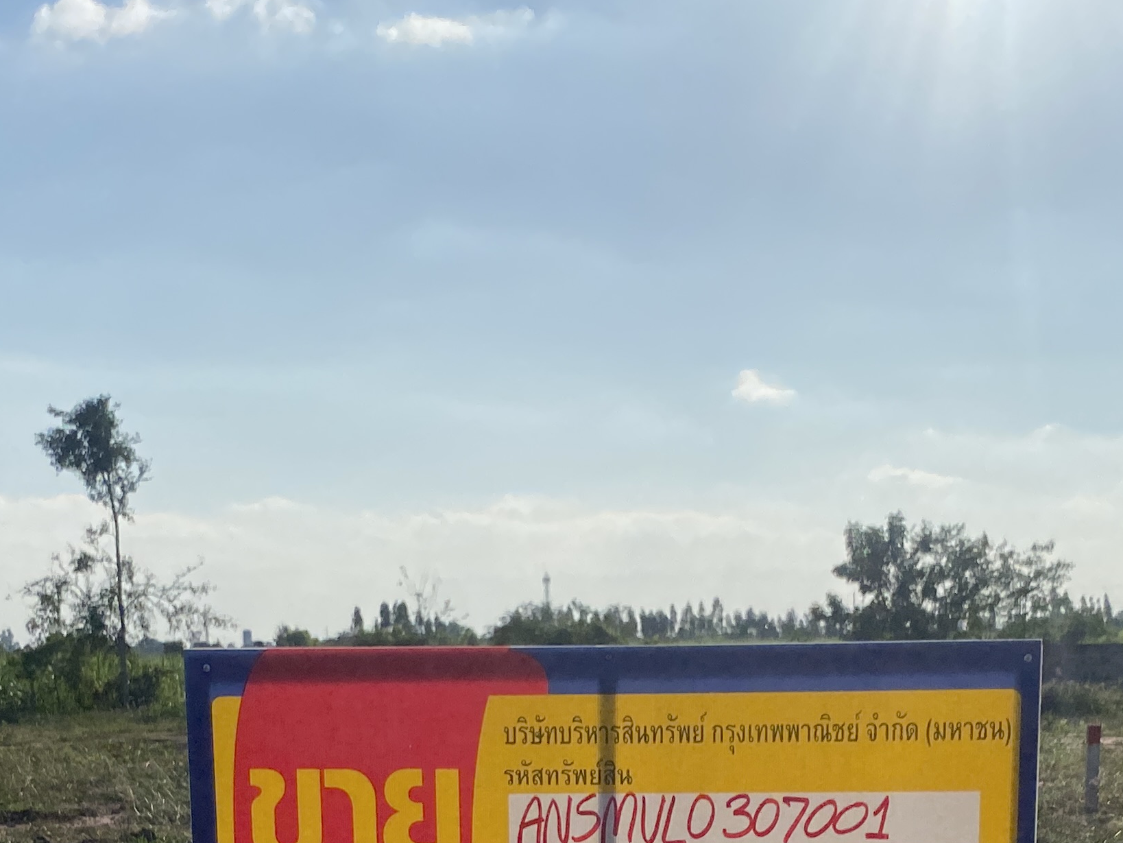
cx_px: 551
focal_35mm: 64
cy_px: 998
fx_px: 2077
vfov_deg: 21.4
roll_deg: +1.8
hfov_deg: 30.3
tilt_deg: -9.1
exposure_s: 1/8850
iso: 32
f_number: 1.8
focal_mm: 4.25
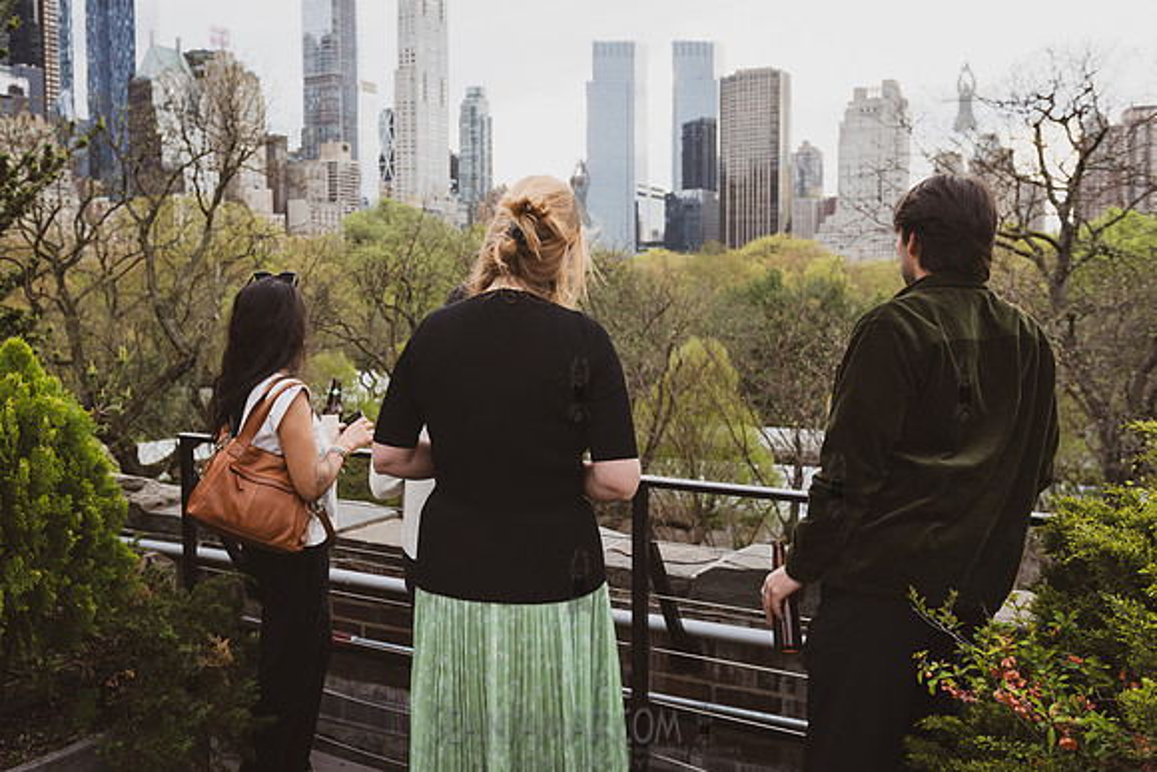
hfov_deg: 53.2
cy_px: 378
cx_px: 512
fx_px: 1151
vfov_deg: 37.1
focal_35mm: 36
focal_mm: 32
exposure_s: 1/640
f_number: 4.5
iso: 1000
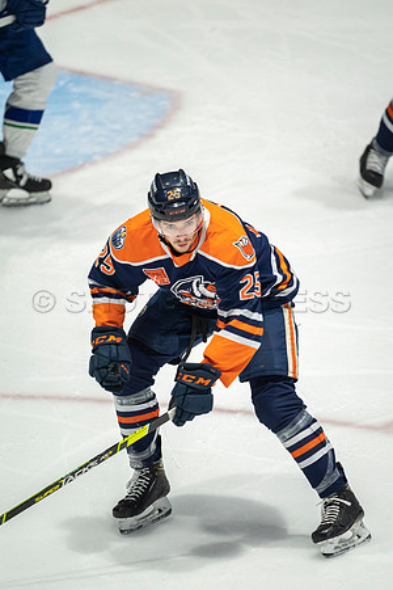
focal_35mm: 600
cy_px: 295
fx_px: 9824
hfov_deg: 2.3
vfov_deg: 3.4
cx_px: 196
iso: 1600
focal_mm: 600
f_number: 4
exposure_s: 1/640
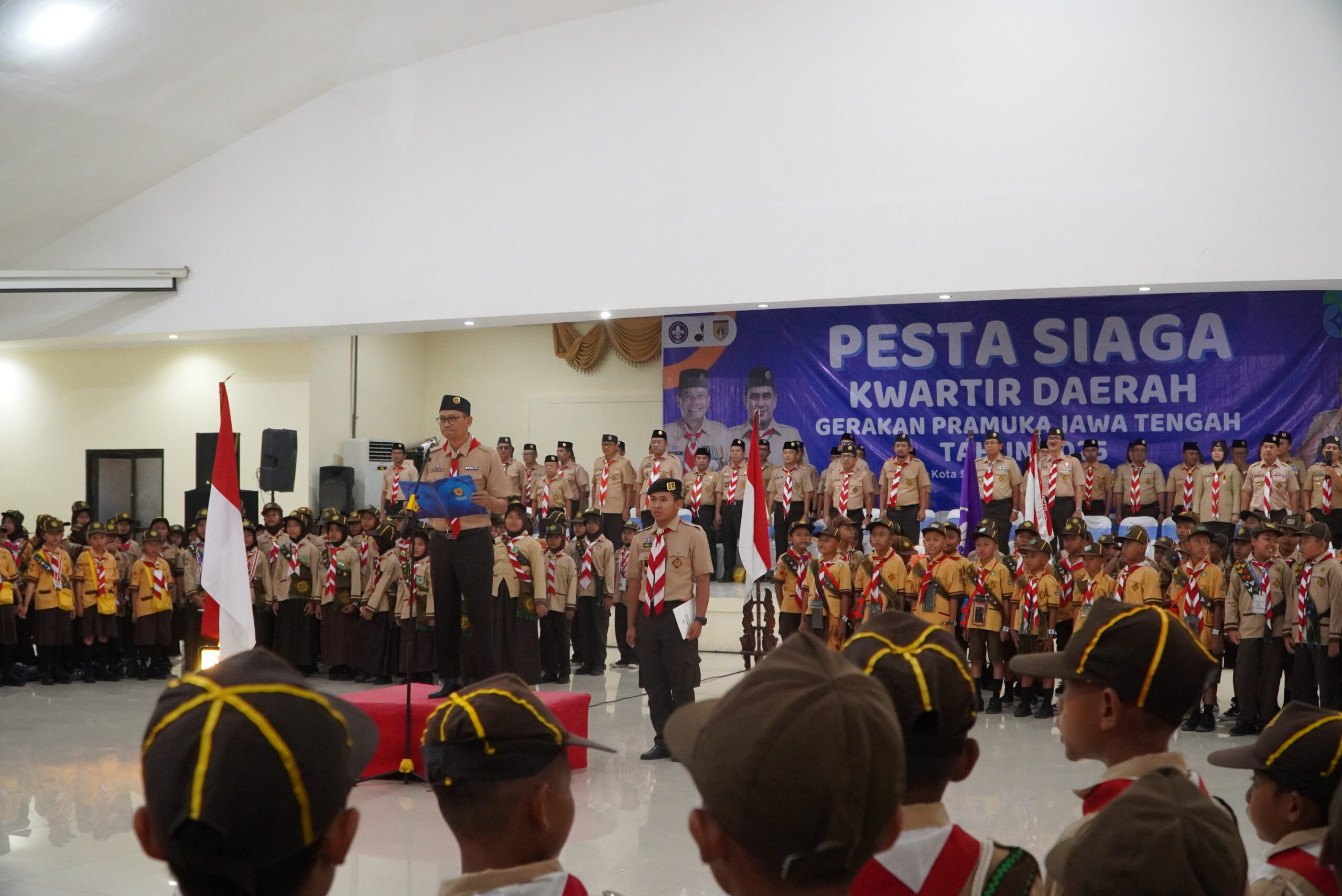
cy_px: 448
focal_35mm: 44
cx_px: 671
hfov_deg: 44.9
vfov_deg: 30.9
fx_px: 1622
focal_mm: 29
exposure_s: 1/50
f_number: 5
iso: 4000
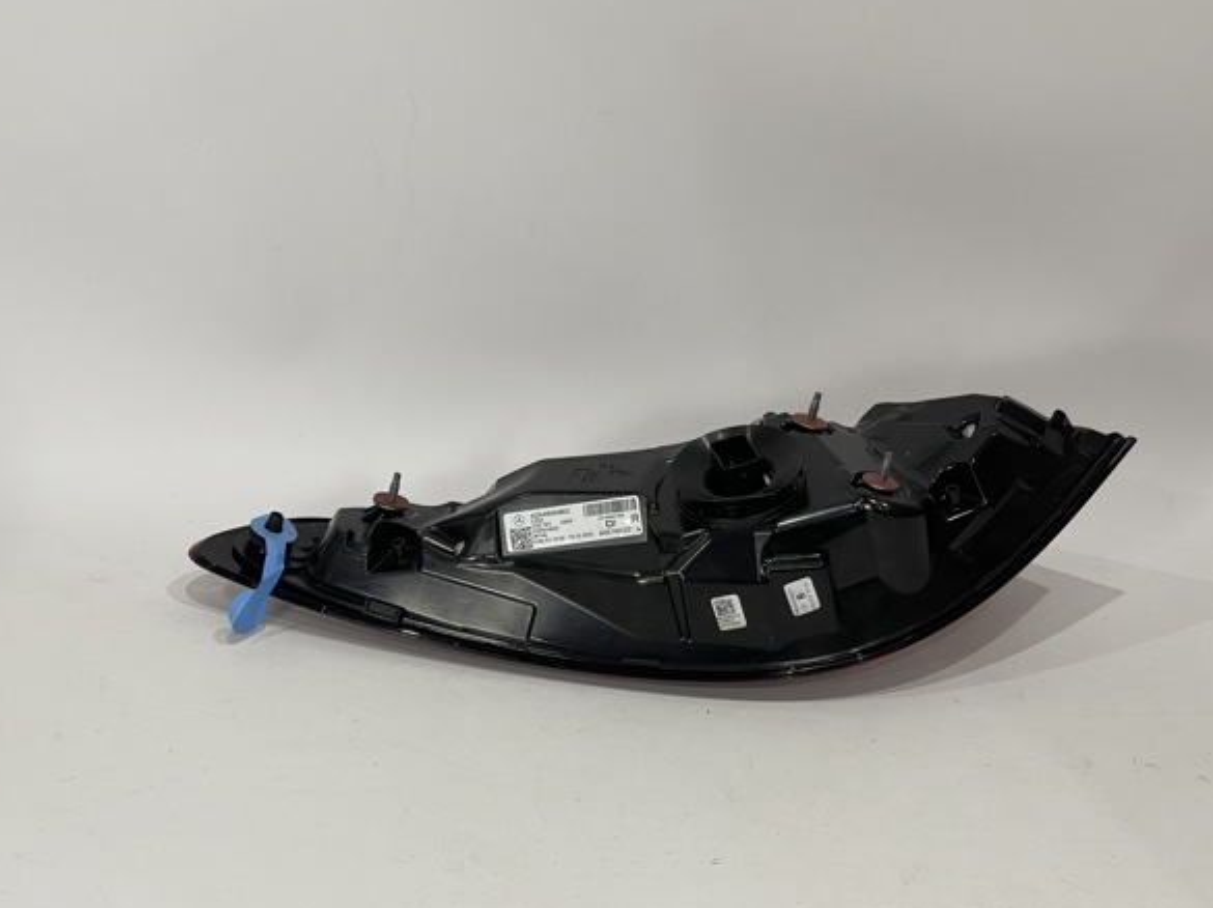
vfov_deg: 21.0
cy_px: 420
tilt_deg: -26.9
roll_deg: -4.1
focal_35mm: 70
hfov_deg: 27.8
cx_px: 630
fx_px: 2451
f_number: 2.2
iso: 100
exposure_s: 1/50
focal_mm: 7.5
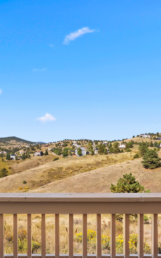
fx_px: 183
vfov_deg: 69.9
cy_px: 151
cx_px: 43
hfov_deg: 46.2
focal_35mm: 26
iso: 400
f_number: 11
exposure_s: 1/160
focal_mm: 14
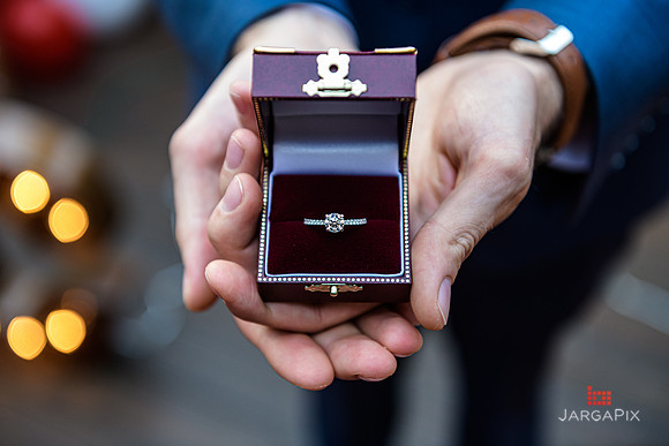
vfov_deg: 24.6
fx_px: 1022
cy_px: 223
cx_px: 334
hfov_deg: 36.2
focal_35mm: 55
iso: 1000
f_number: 3.2
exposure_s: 1/200
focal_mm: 55
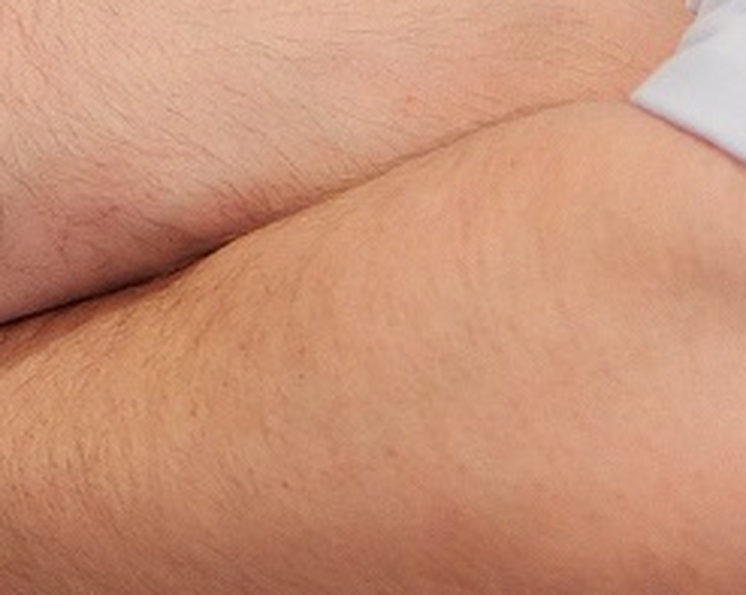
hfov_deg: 2.5
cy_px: -713
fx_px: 17113
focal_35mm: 776
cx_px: 356
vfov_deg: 2.0
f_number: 2.2
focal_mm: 85
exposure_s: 1/250
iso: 640
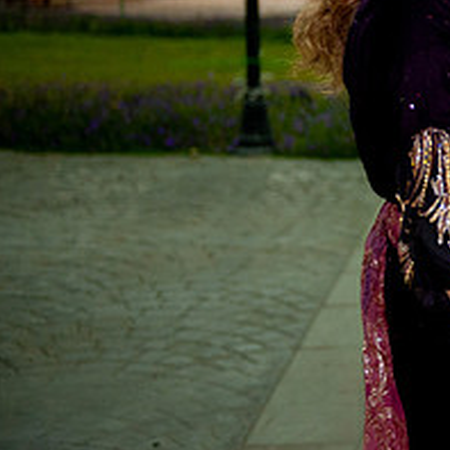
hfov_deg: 13.1
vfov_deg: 13.5
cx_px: 616
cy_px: 39
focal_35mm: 128
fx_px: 1883
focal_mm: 50
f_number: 2.8
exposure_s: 1/20
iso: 1250
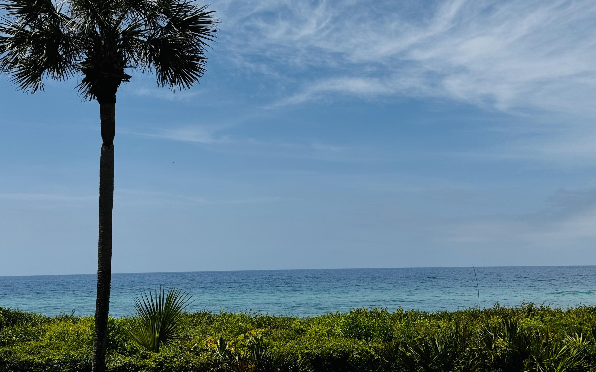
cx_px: 298
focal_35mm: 51
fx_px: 828
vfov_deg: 25.3
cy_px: 170
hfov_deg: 39.6
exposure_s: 1/10526
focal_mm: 6.76
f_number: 1.78
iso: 80
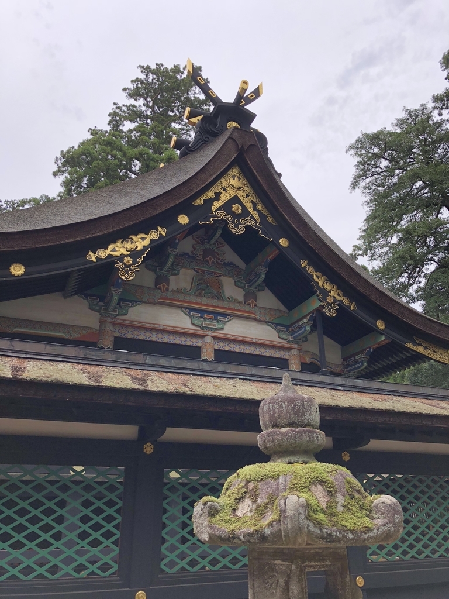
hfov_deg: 49.7
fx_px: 484
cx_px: 224
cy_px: 300
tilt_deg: +24.9
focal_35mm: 28
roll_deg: +1.2
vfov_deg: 63.4
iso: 20
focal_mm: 4
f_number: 1.8
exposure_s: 1/355
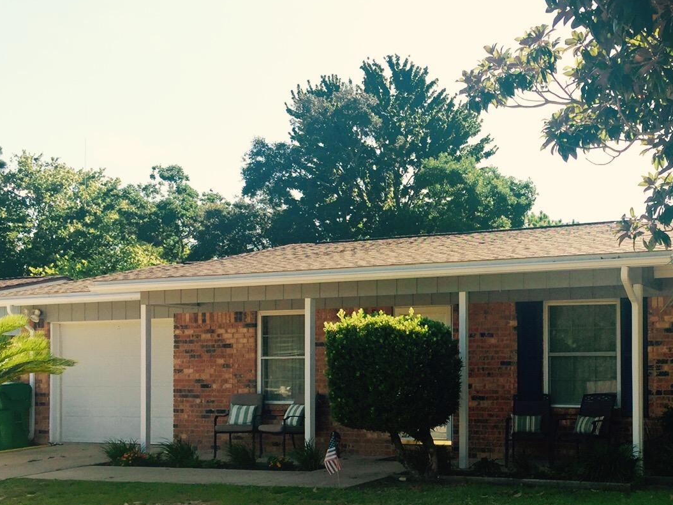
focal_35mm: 44
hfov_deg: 41.8
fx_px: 855
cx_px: 497
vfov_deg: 32.4
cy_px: 365
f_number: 2.2
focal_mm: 4.15
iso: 32
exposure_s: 1/760
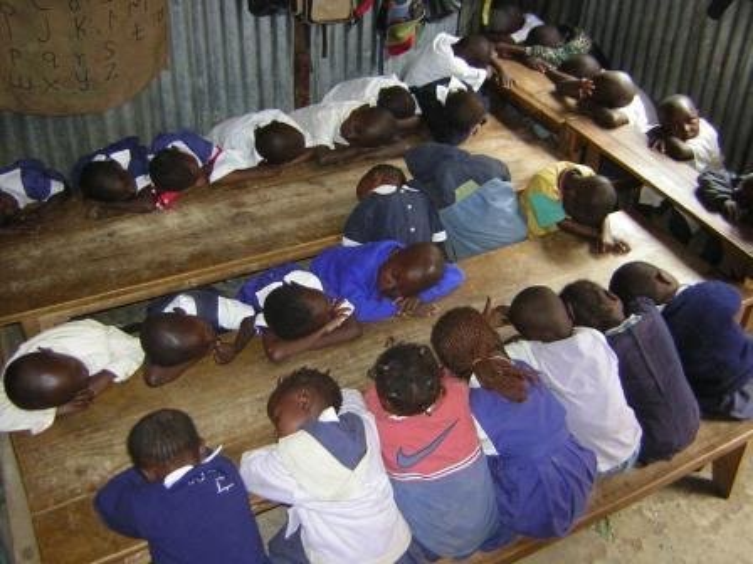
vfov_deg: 39.7
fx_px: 783
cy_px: 282
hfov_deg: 51.4
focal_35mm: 36
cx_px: 376
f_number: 2.6
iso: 141
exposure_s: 1/60.1
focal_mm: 4.7
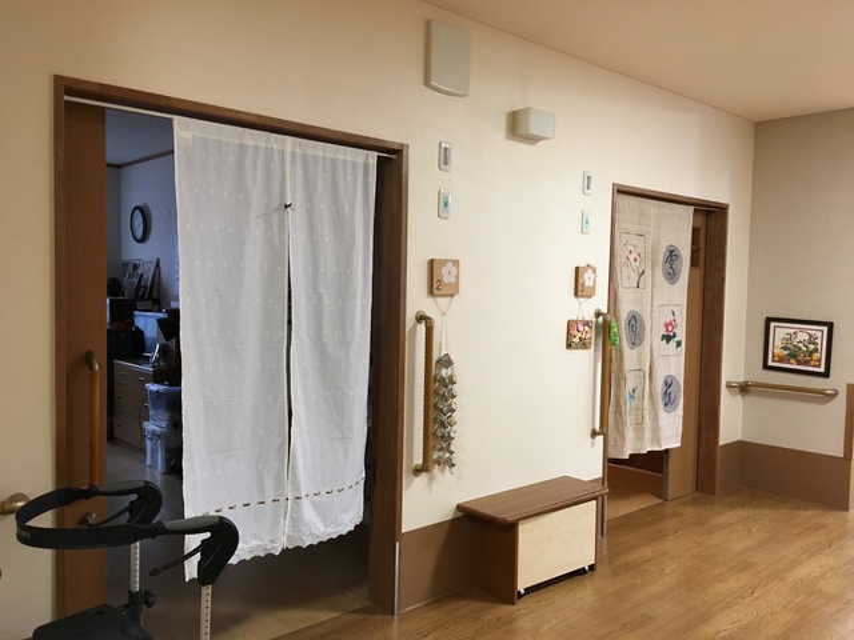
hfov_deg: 61.7
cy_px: 320
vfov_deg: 48.2
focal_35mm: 29
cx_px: 427
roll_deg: -1.2
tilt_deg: -3.7
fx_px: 715
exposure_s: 1/30
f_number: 2.2
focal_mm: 4.15
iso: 100
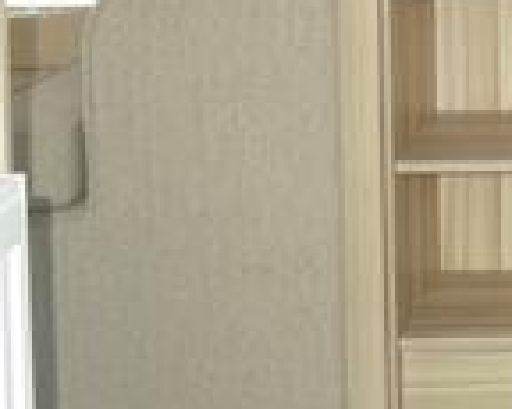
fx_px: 1938
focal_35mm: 128
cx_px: 889
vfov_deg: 11.5
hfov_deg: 13.6
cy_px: -235
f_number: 2.8
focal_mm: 10.4
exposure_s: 1/250
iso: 200
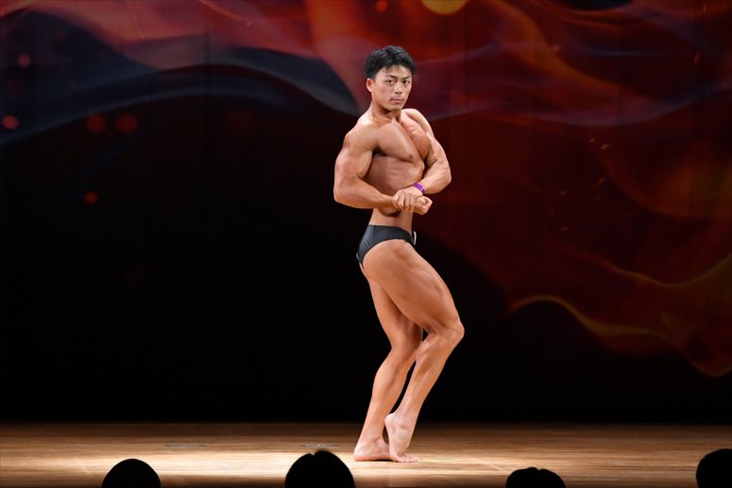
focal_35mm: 240
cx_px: 366
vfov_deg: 5.7
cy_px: 244
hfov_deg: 8.6
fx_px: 4878
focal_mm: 160
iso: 4000
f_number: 5.6
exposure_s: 1/400
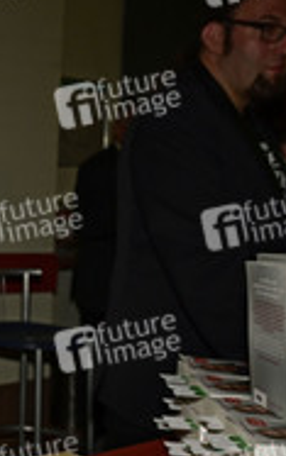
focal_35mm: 64
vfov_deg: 31.8
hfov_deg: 17.4
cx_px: -192
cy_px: 283
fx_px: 798
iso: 800
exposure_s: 1/200
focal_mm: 26
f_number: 4.5
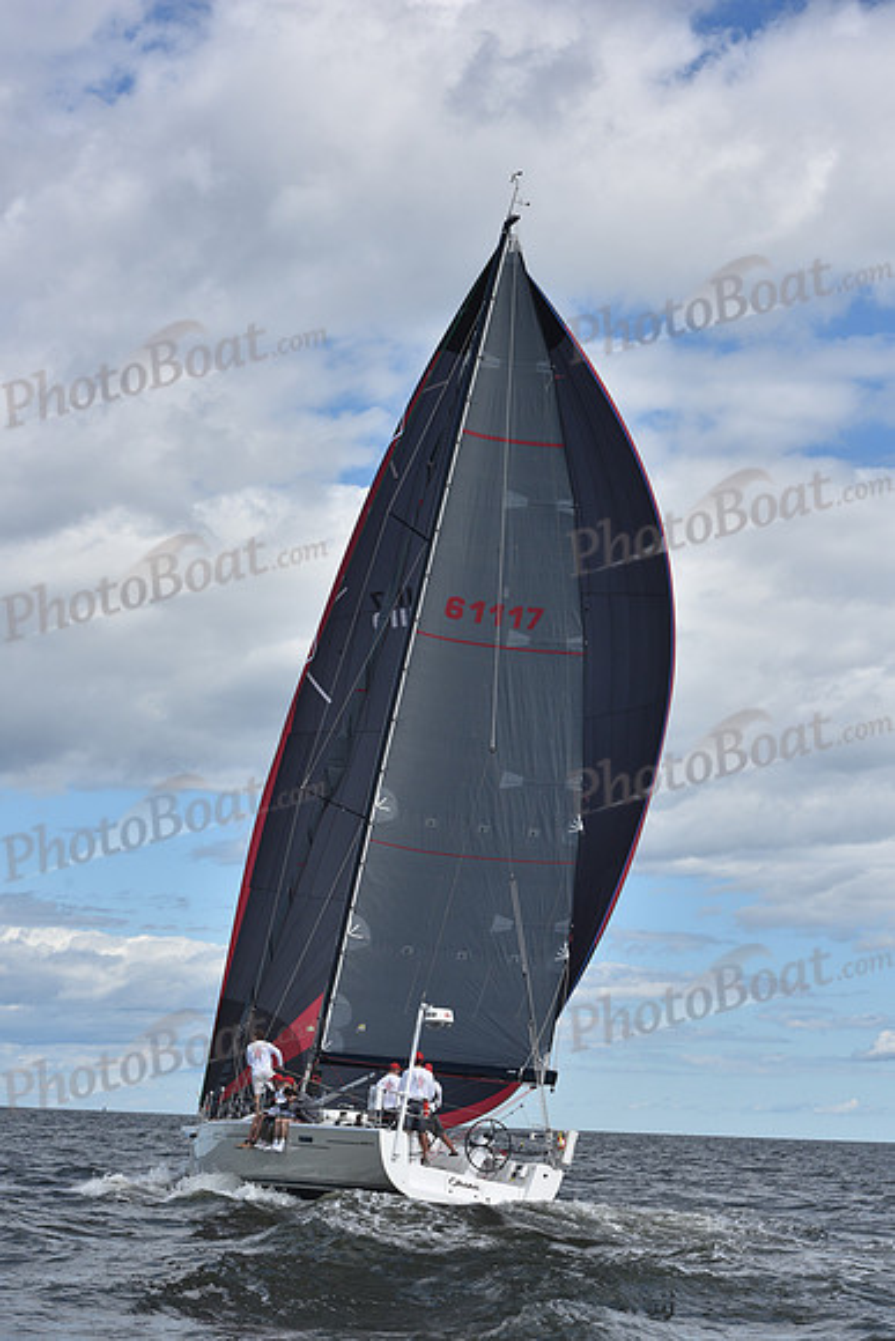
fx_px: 2609
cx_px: 448
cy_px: 670
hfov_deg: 19.5
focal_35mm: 70
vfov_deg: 28.8
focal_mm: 70
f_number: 8
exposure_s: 1/1000
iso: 250
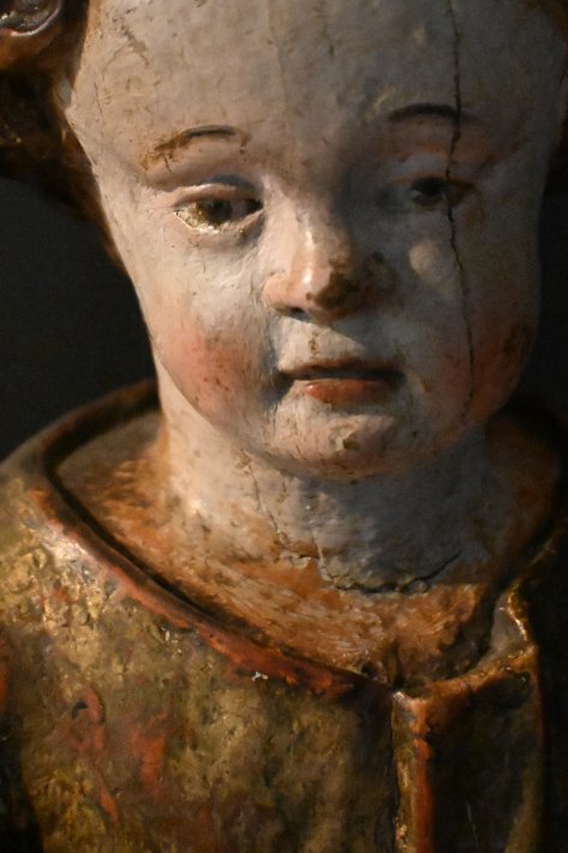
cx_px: 365
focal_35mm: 71
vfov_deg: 28.1
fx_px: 1681
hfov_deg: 19.1
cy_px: 220
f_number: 4.5
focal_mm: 28
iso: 12800
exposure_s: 1/60
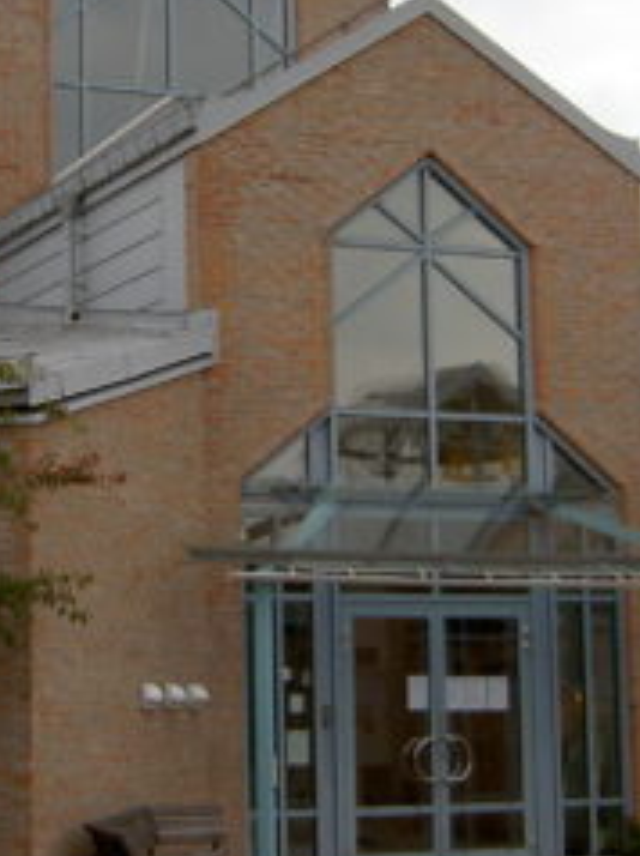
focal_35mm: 93
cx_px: 259
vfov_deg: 21.1
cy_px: 374
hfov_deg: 15.9
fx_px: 2297
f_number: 2.8
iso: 100
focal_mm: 5.6
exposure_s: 1/200
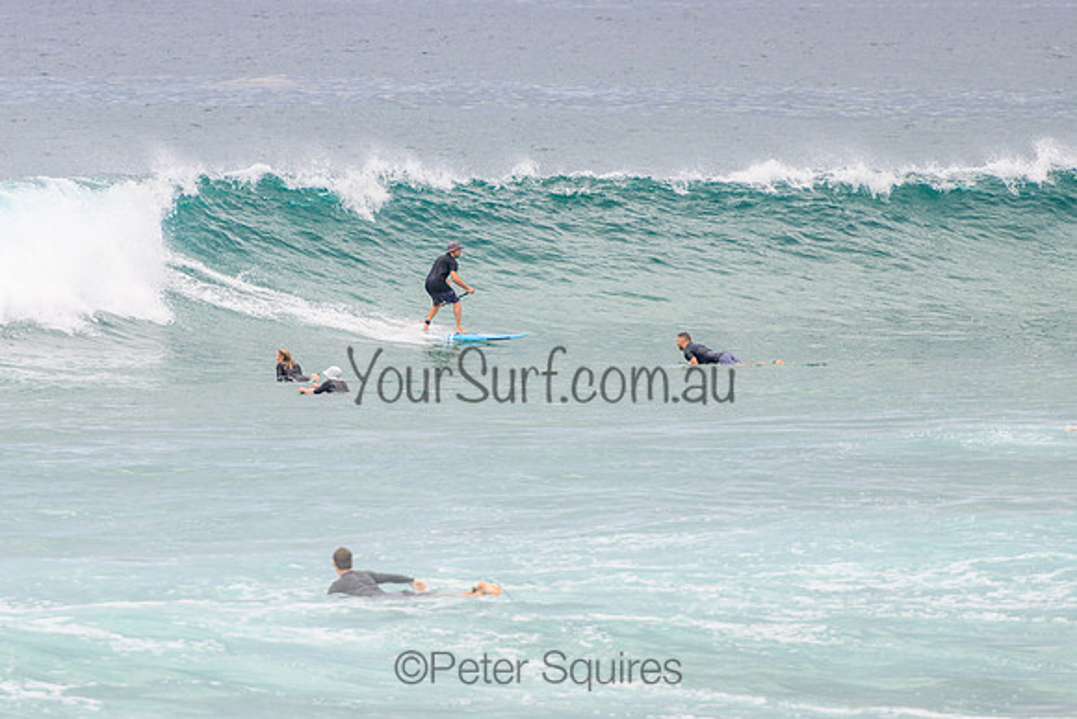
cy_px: 298
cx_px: 482
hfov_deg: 3.7
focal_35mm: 550
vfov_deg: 2.5
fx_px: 16467
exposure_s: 1/2000
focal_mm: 400
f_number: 5.6
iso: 250
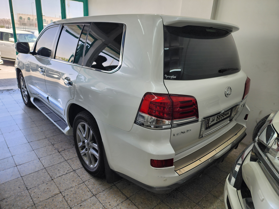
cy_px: 104
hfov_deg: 73.9
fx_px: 185
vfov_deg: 58.9
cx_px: 140
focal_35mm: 23
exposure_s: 1/180
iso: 32
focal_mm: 6.4
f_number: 1.8
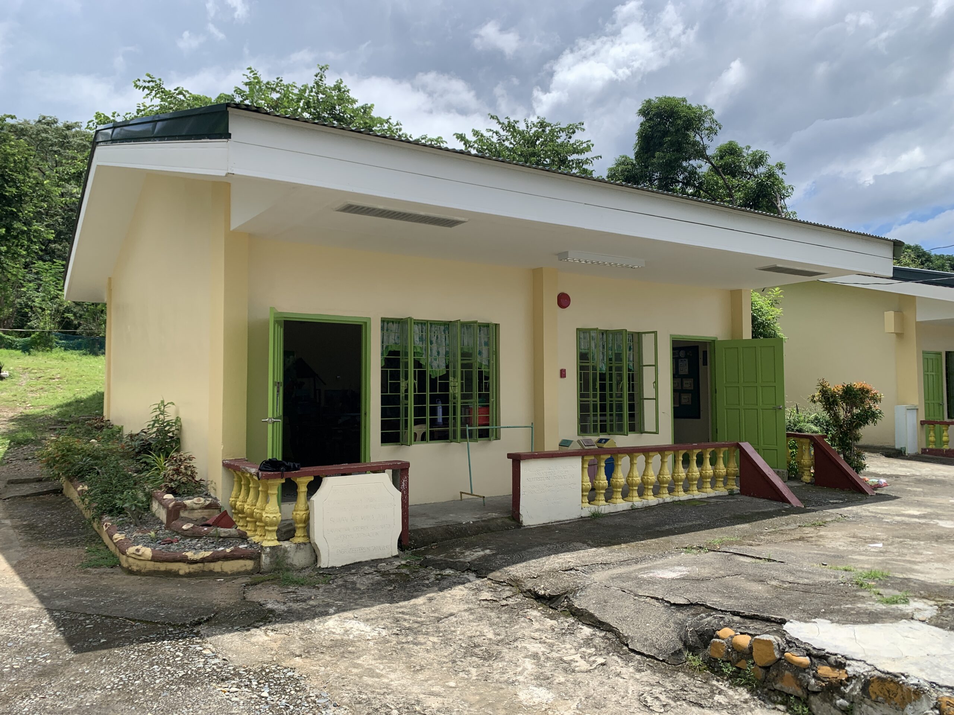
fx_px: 717
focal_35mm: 26
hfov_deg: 67.3
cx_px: 477
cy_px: 358
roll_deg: +0.6
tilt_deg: +1.6
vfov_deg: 53.1
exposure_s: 1/2421
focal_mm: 4.25
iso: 25
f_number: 1.8
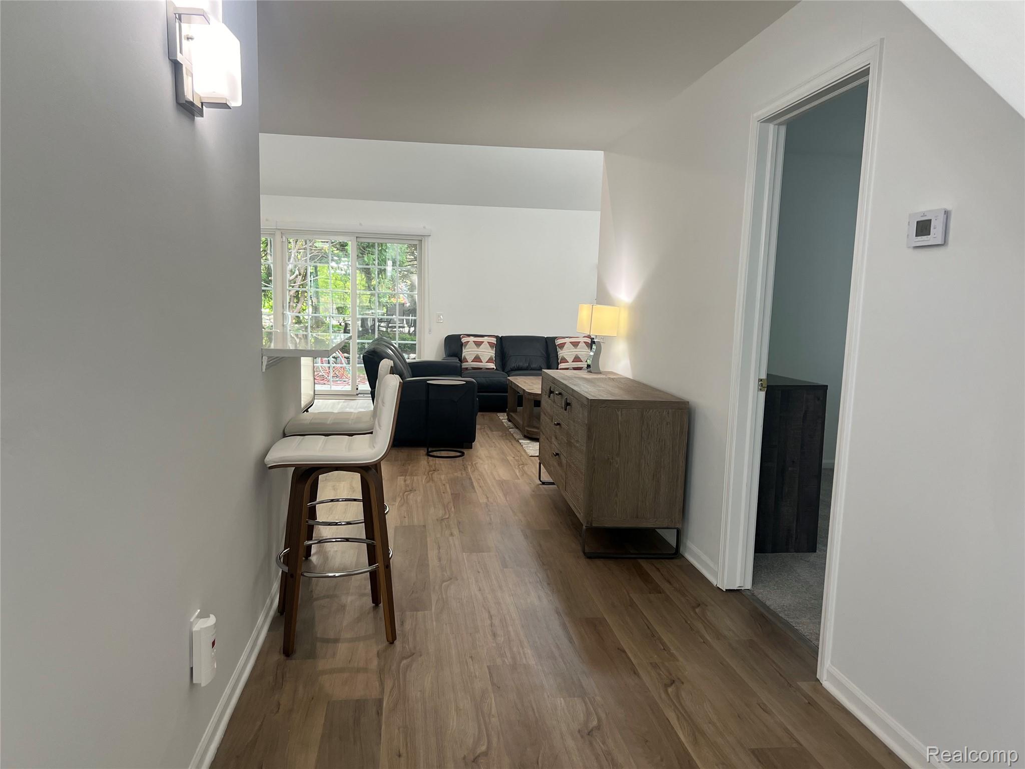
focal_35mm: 26
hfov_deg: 67.3
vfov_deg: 53.1
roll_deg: -1.5
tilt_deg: -8.2
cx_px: 512
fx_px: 770
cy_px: 384
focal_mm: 5.7
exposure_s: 1/120
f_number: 1.5
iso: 100
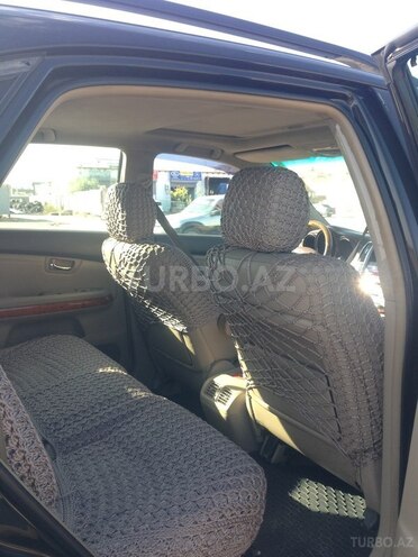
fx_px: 531
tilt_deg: -3.5
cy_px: 278
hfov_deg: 42.9
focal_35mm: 33
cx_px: 209
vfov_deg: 55.4
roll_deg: -0.6
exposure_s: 1/244
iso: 50
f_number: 2.4
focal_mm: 4.12
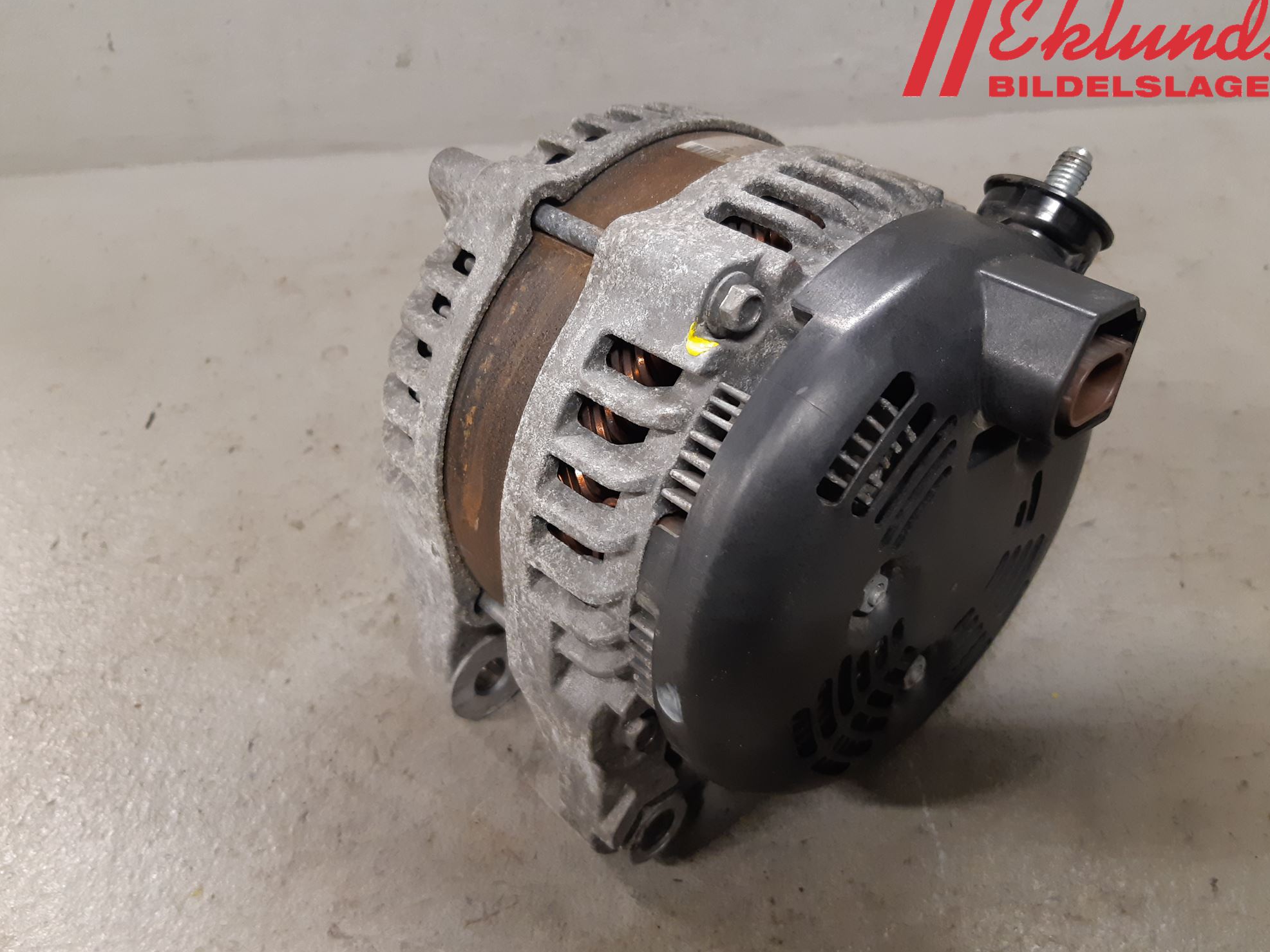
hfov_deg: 65.3
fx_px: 991
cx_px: 638
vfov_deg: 51.4
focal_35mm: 27
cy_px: 482
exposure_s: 1/50
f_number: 1.7
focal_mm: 3.93
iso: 200
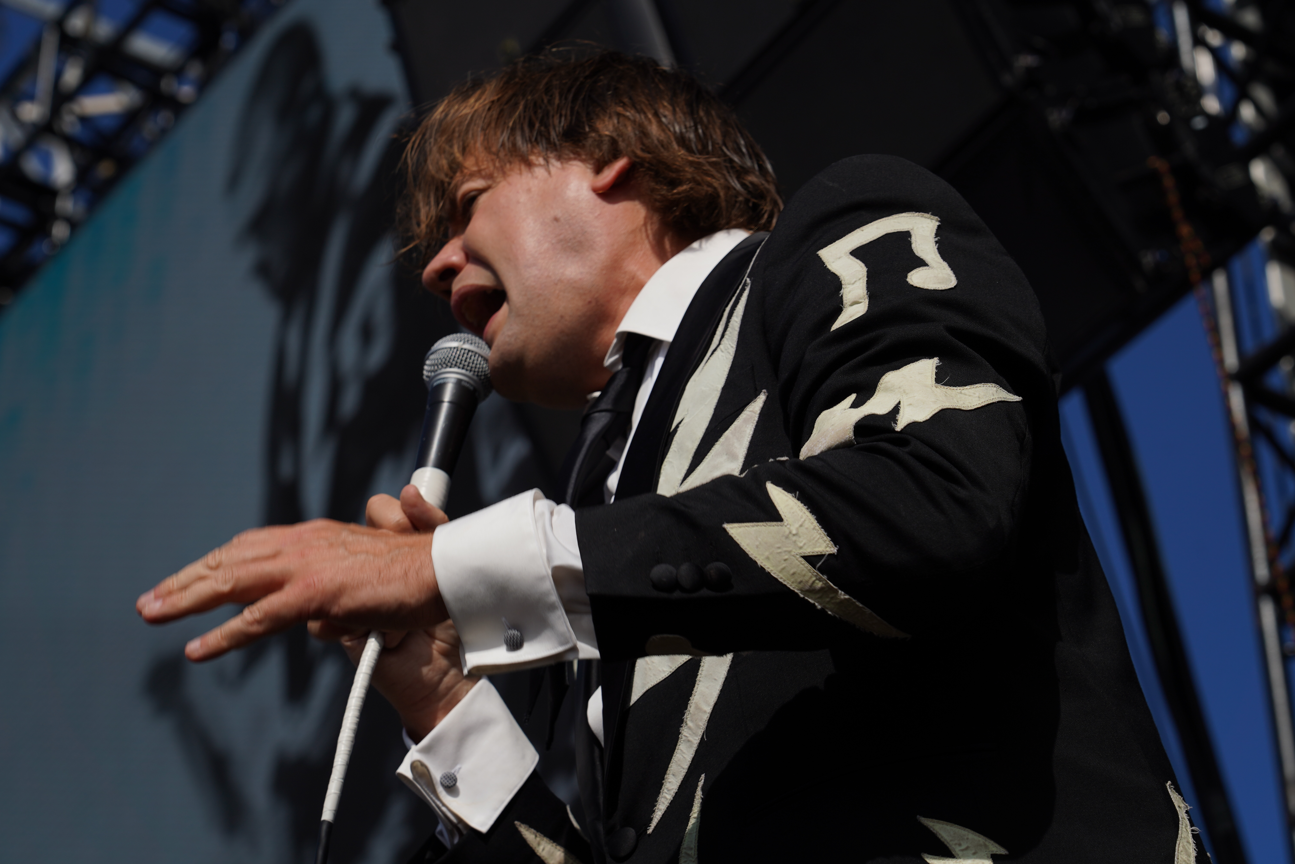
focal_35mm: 105
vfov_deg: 13.0
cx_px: 648
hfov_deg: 19.5
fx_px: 3777
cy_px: 432
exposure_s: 1/800
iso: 100
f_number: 8
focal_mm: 105
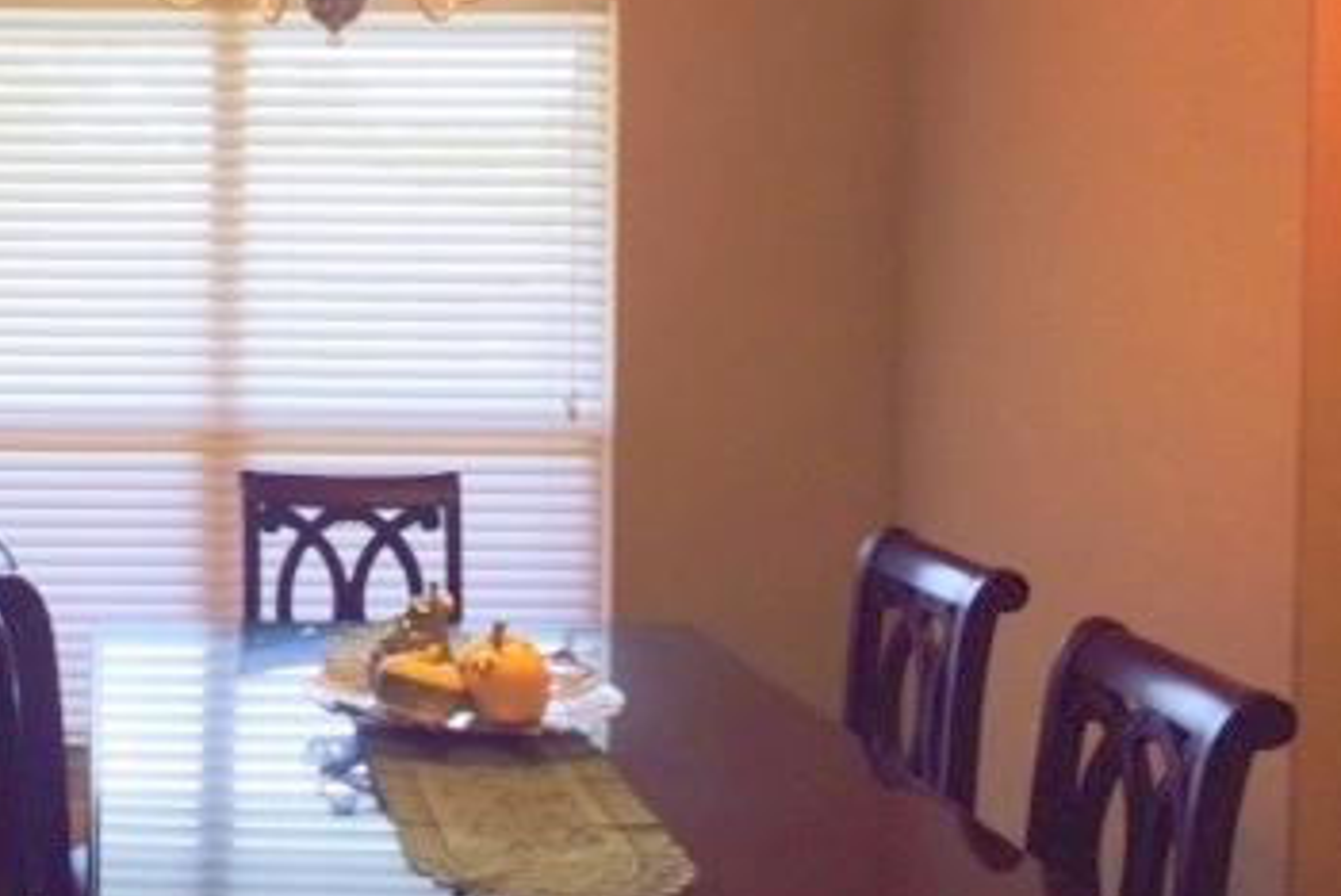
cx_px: 142
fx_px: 2125
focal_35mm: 57
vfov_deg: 23.7
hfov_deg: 33.3
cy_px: 306
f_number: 2.2
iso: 40
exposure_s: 1/30
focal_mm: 4.12
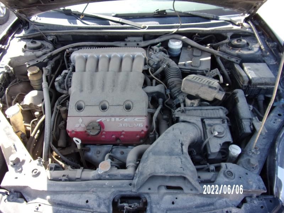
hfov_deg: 71.6
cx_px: 142
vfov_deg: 56.8
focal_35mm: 24
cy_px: 106
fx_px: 197
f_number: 3.3
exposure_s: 1/150
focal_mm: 4.3
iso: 80
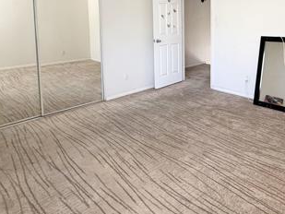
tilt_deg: -3.8
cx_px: 174
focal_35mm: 29
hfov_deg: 61.0
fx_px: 239
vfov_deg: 45.8
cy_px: 43
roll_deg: +0.4
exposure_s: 1/99
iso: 320
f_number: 2.2
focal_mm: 2.22
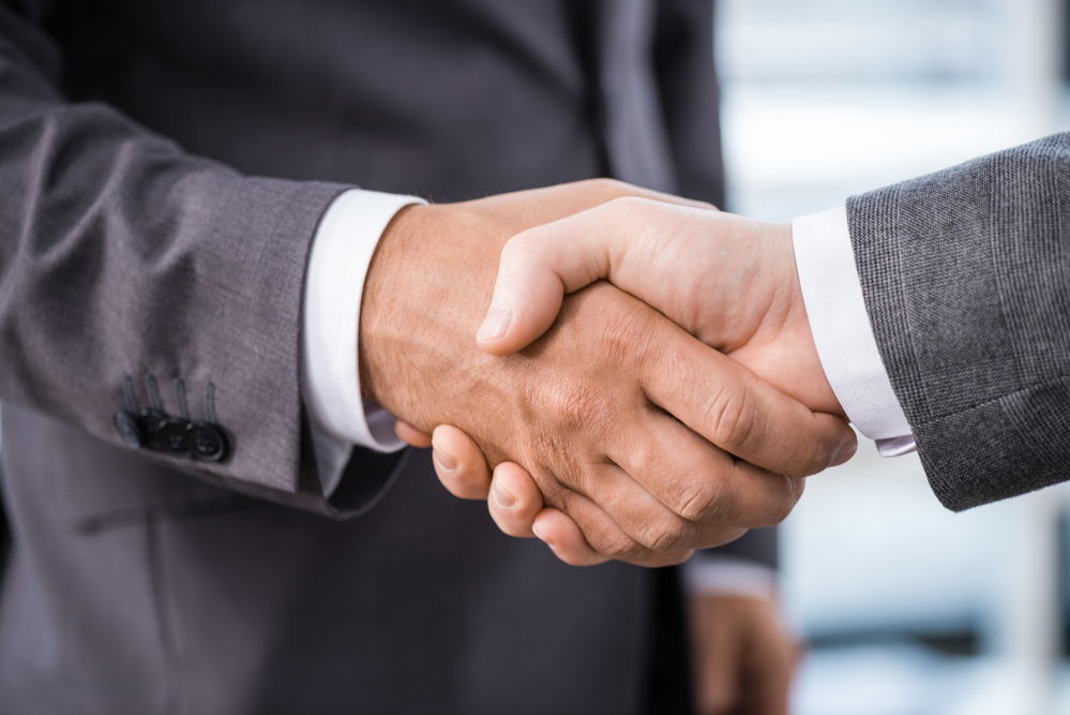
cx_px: 535
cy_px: 358
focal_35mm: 105
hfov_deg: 19.4
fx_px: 3122
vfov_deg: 13.1
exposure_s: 1/125
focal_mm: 105
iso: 400
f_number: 4
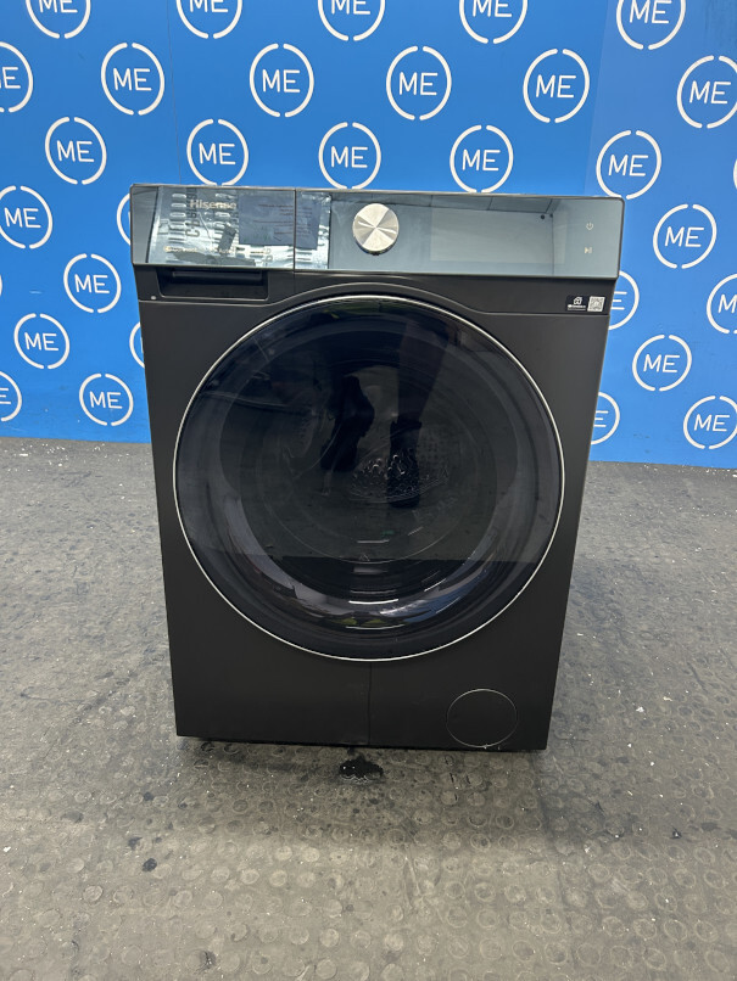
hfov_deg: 53.1
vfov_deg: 67.3
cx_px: 368
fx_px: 738
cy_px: 490
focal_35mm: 26
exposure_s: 1/50
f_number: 1.5
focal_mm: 5.7
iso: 200
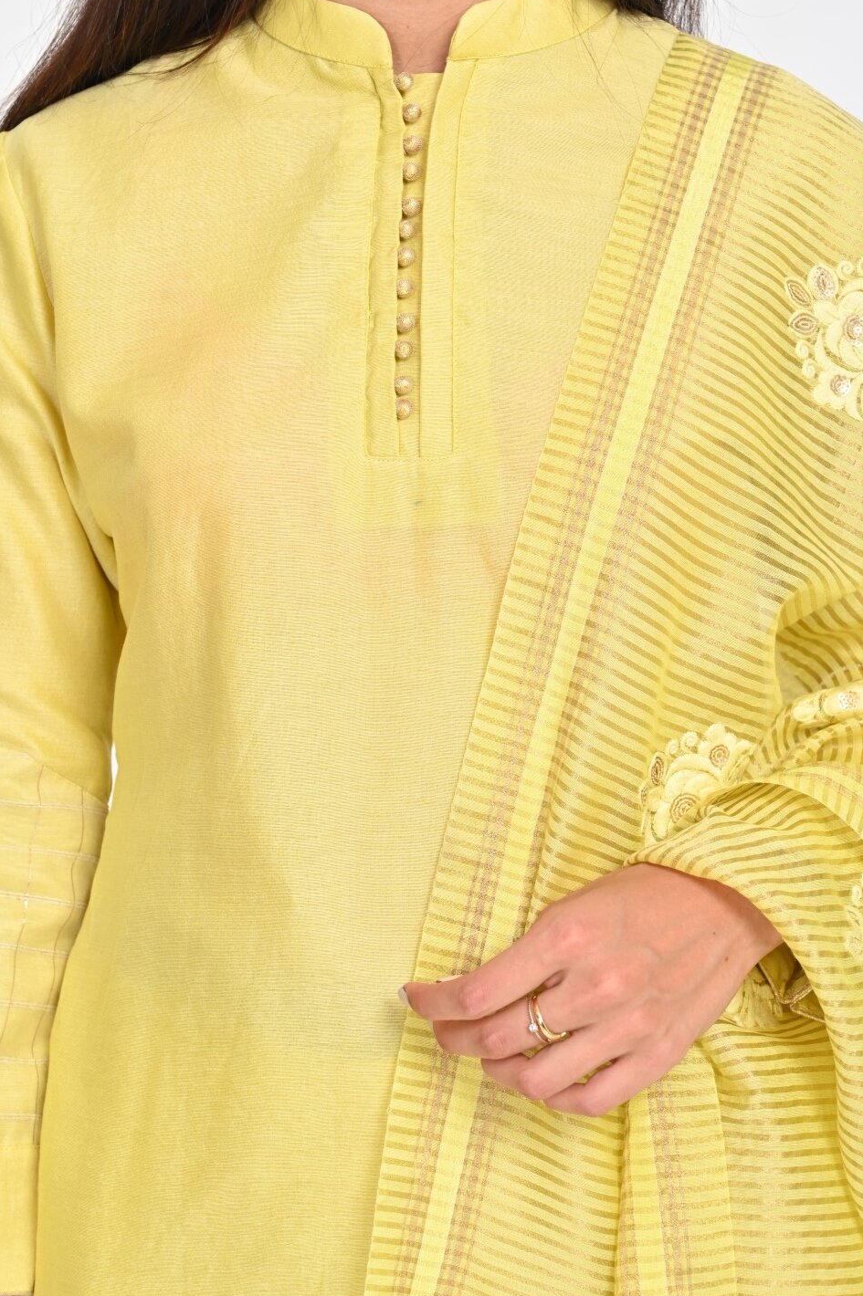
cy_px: 600
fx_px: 2592
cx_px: 434
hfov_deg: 18.9
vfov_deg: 28.1
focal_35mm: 72
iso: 320
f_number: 8
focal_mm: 63
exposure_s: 1/160
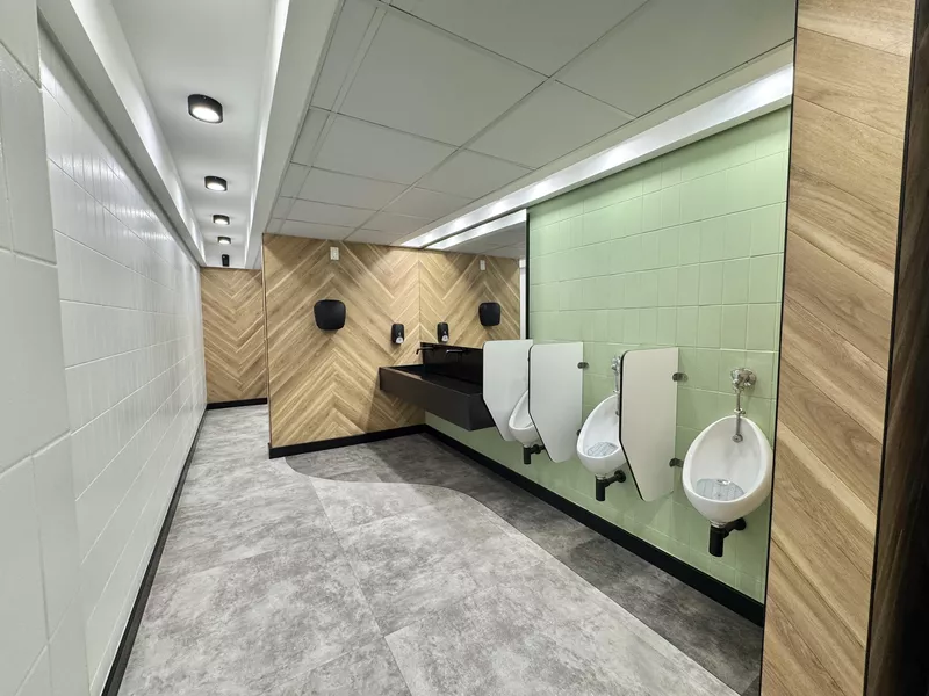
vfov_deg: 85.7
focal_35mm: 14
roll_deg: +0.6
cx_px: 464
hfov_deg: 102.1
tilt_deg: -3.8
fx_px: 376
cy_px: 348
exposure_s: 1/100
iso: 160
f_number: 2.2
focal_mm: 2.22
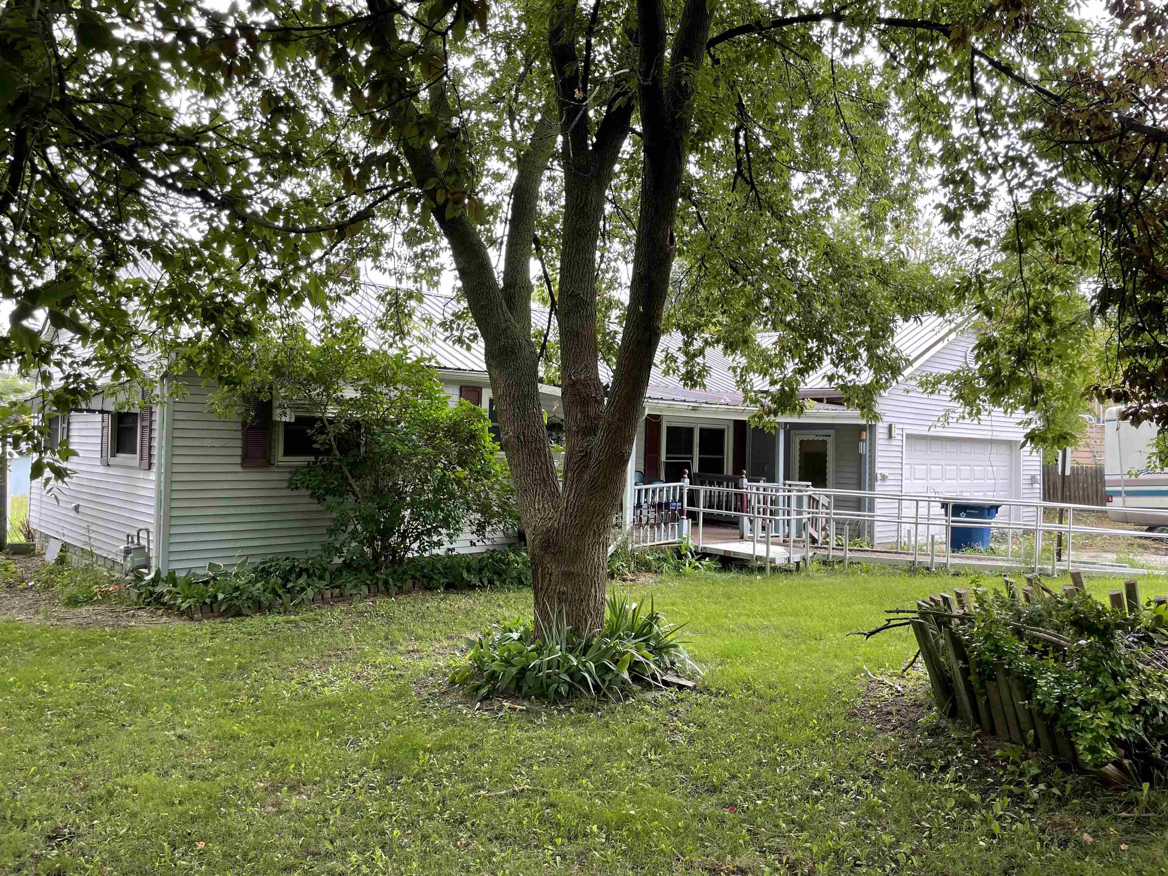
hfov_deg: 67.3
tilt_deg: +1.0
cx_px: 584
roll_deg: -1.9
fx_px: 877
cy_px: 438
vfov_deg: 53.1
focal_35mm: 26
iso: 40
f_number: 1.6
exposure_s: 1/121
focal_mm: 4.2
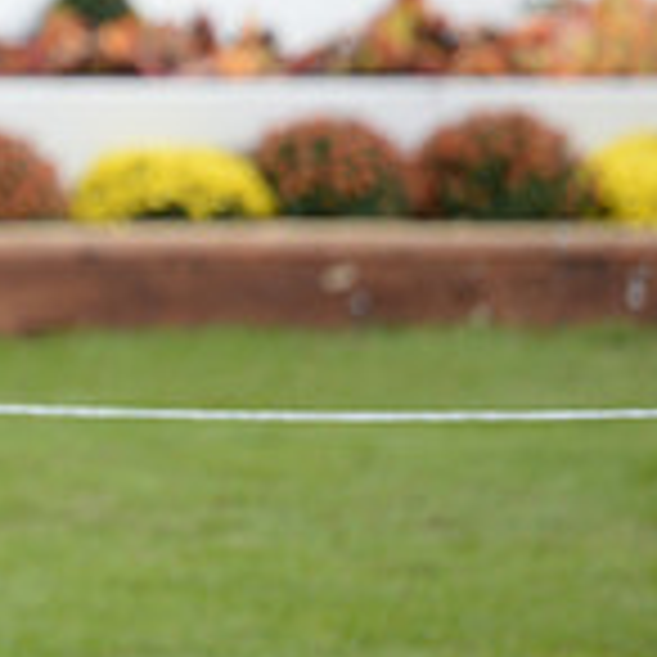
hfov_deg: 1.3
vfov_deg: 1.3
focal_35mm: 1350
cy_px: -112
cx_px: -540
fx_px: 28989
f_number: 5.6
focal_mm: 400
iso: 1000
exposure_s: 1/800
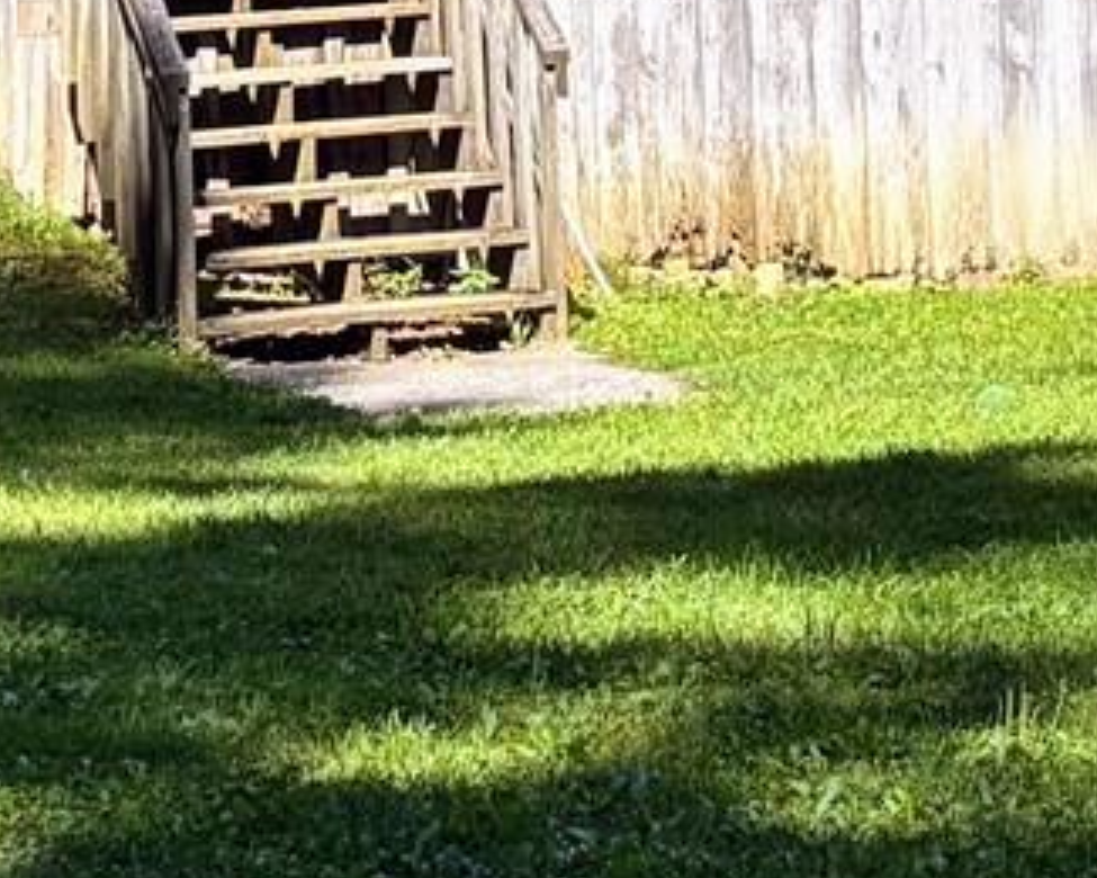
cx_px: 827
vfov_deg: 9.1
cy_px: -807
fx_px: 5195
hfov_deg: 12.0
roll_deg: +1.4
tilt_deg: +6.0
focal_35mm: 160
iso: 50
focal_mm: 5.96
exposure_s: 1/1311
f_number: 1.6
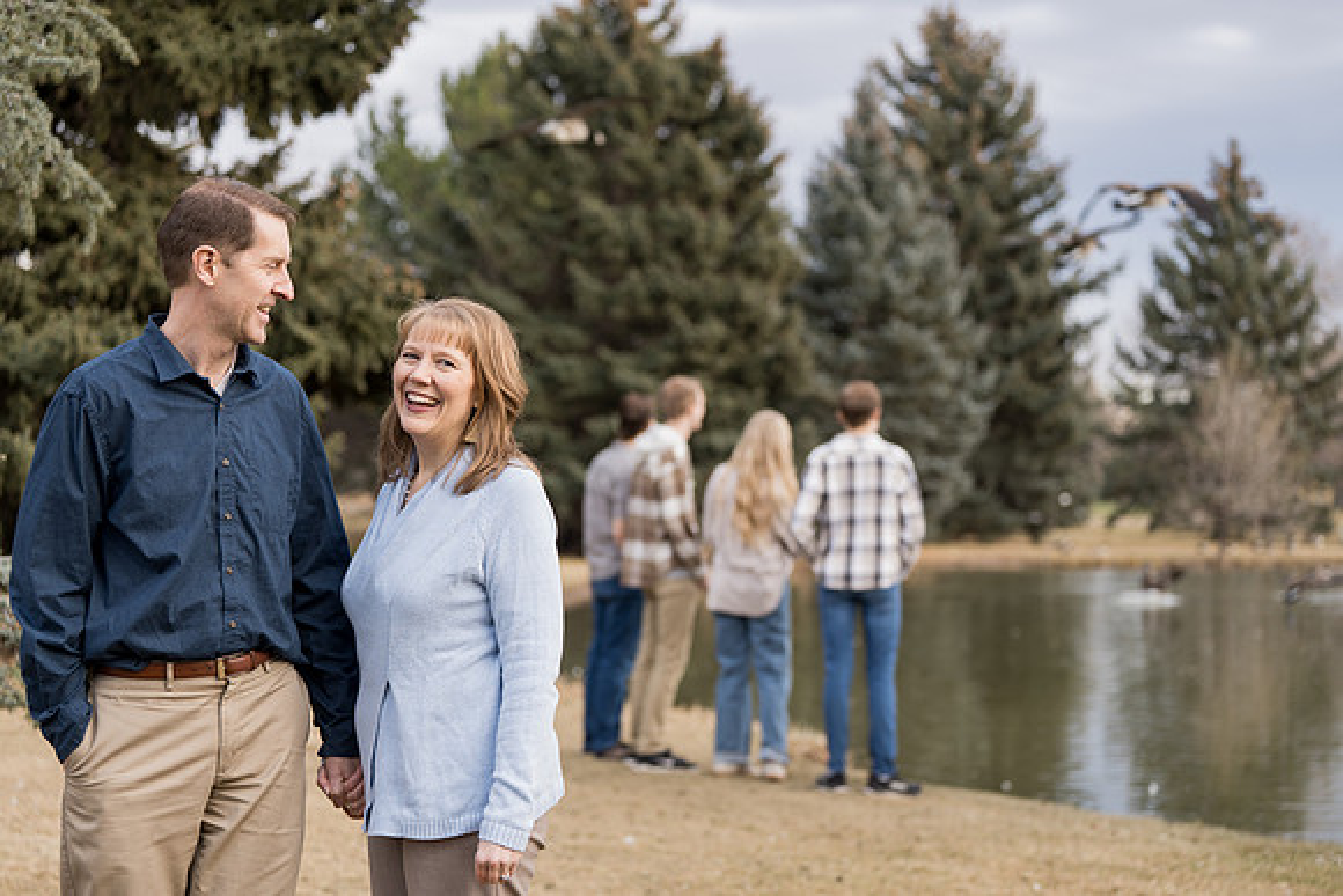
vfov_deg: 19.5
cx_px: 672
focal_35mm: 70
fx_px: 2612
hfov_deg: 28.8
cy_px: 448
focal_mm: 70
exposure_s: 1/200
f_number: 2.8
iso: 125
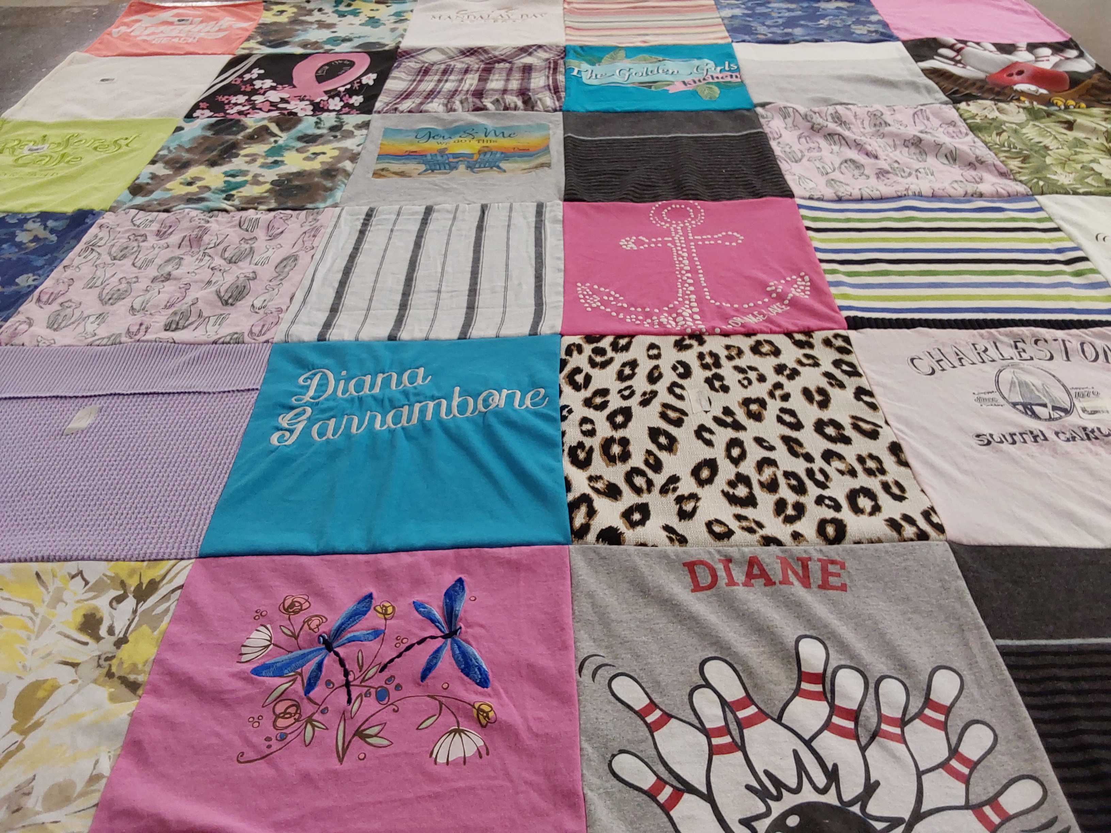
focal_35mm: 28
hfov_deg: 63.4
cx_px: 556
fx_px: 899
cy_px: 416
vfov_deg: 49.7
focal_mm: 2.91
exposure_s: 1/60
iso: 80
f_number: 1.9
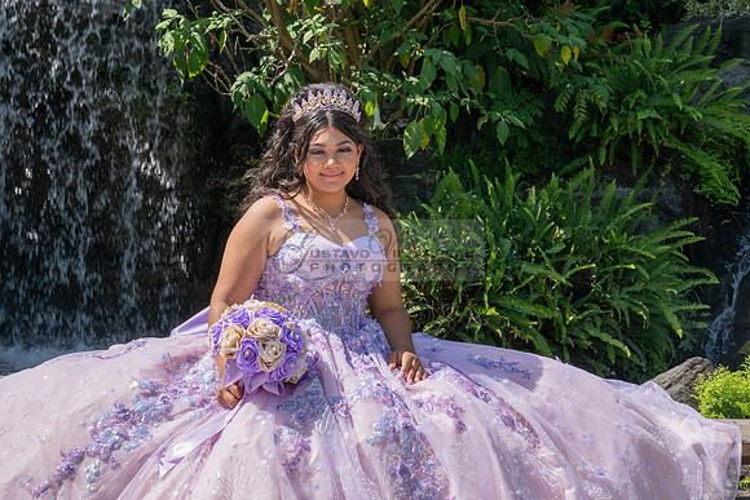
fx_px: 1459
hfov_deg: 28.8
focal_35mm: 70
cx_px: 375
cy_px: 250
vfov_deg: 19.5
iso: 200
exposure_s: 1/200
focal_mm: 70
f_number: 14
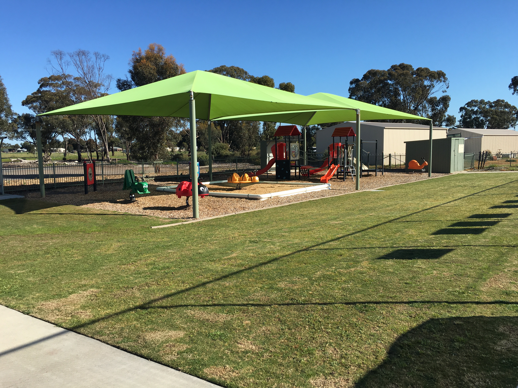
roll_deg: +0.2
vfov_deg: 48.2
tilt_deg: -5.1
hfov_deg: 61.7
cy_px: 194
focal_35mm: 29
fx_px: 434
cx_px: 259
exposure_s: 1/1508
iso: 25
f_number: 2.2
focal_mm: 4.15
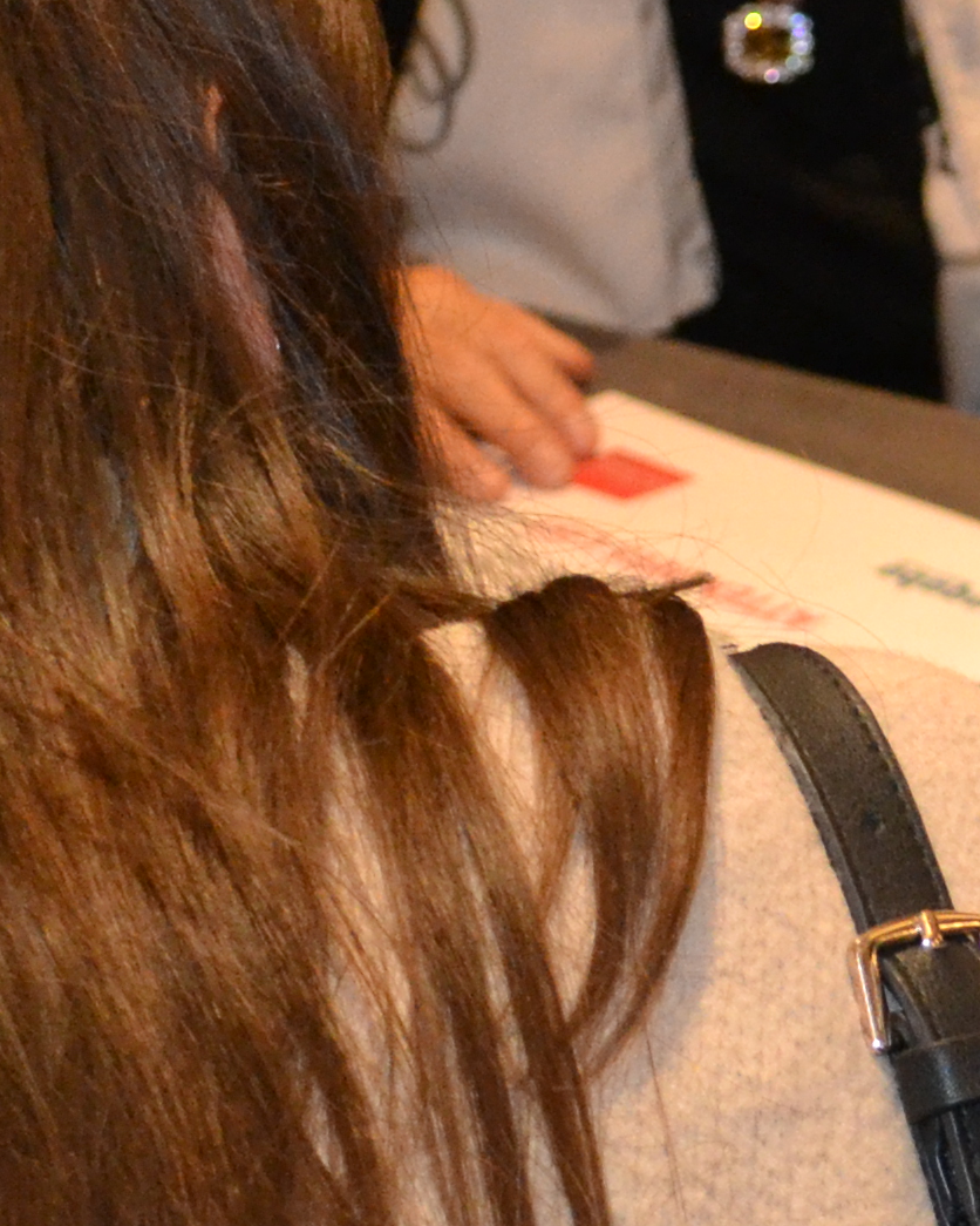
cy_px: 569
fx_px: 5402
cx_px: 1271
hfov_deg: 10.2
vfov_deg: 12.9
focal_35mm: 149
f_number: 4
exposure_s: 1/160
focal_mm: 24
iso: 2000
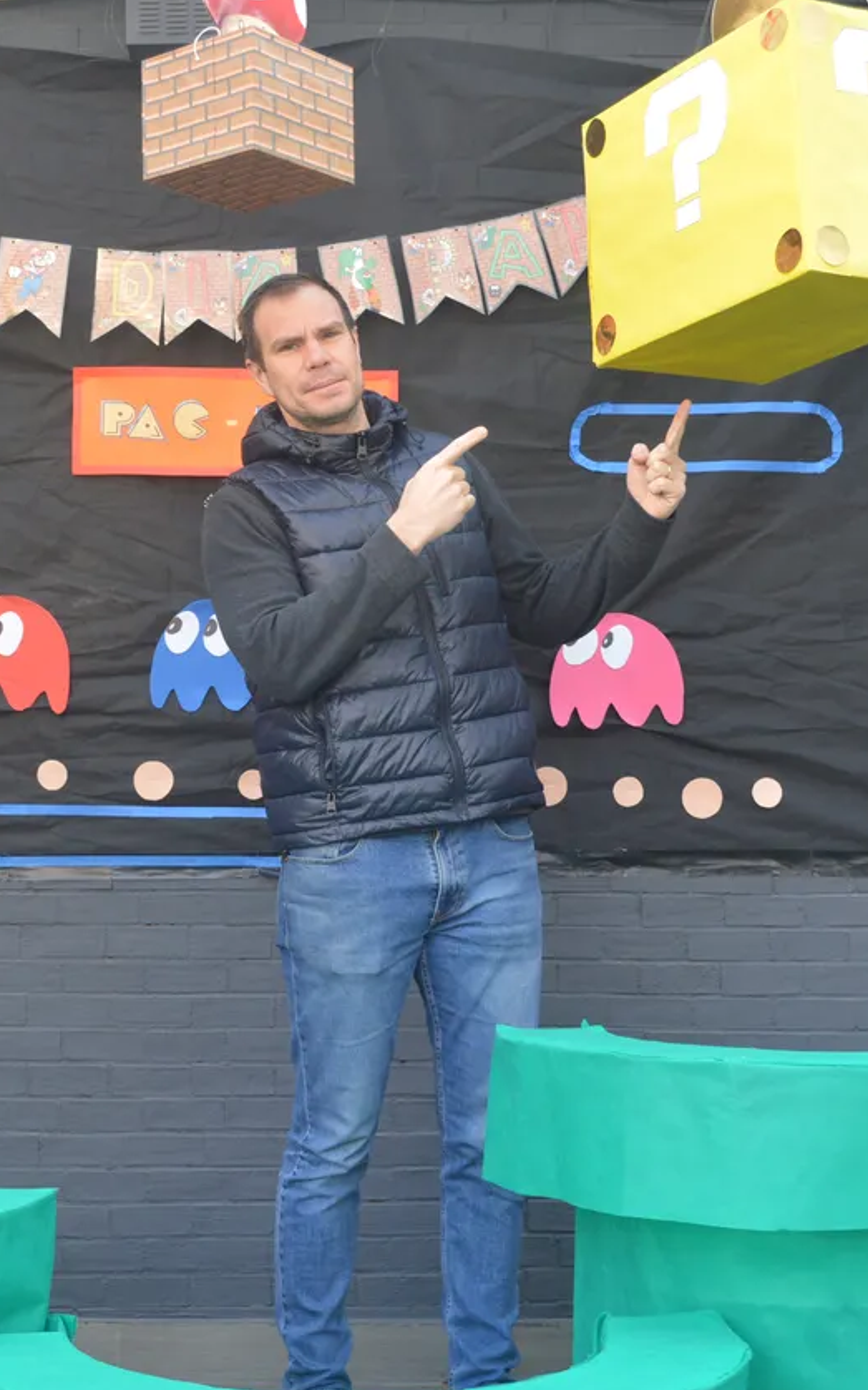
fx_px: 2158
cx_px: 325
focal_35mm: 57
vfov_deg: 35.7
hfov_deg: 22.7
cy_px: 757
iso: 400
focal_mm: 22
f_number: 4.5
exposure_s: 1/80
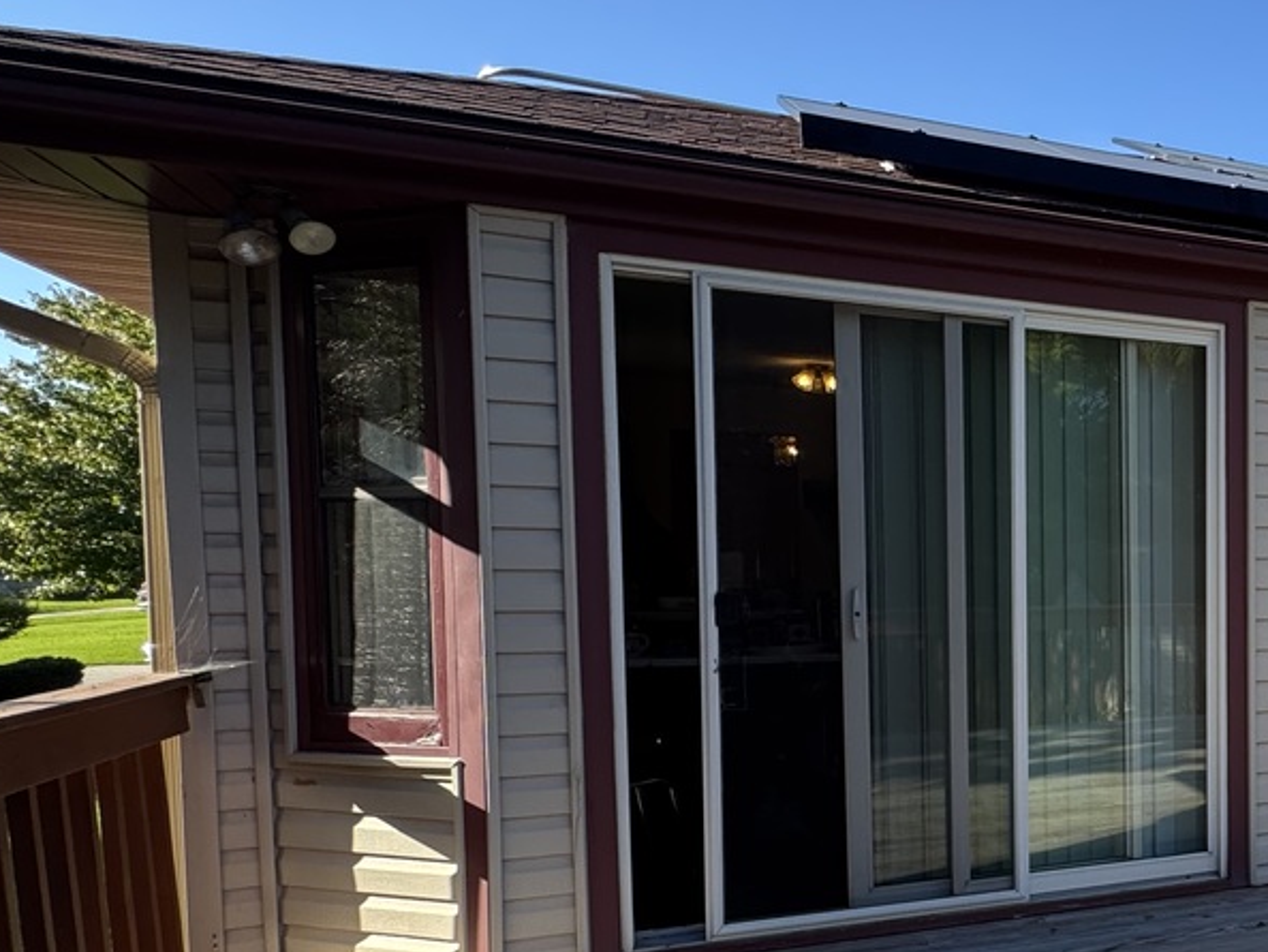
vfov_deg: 41.3
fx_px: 1246
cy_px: 638
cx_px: 1439
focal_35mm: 34
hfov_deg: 41.3
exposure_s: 1/341
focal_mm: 2.22
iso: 40
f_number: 2.2
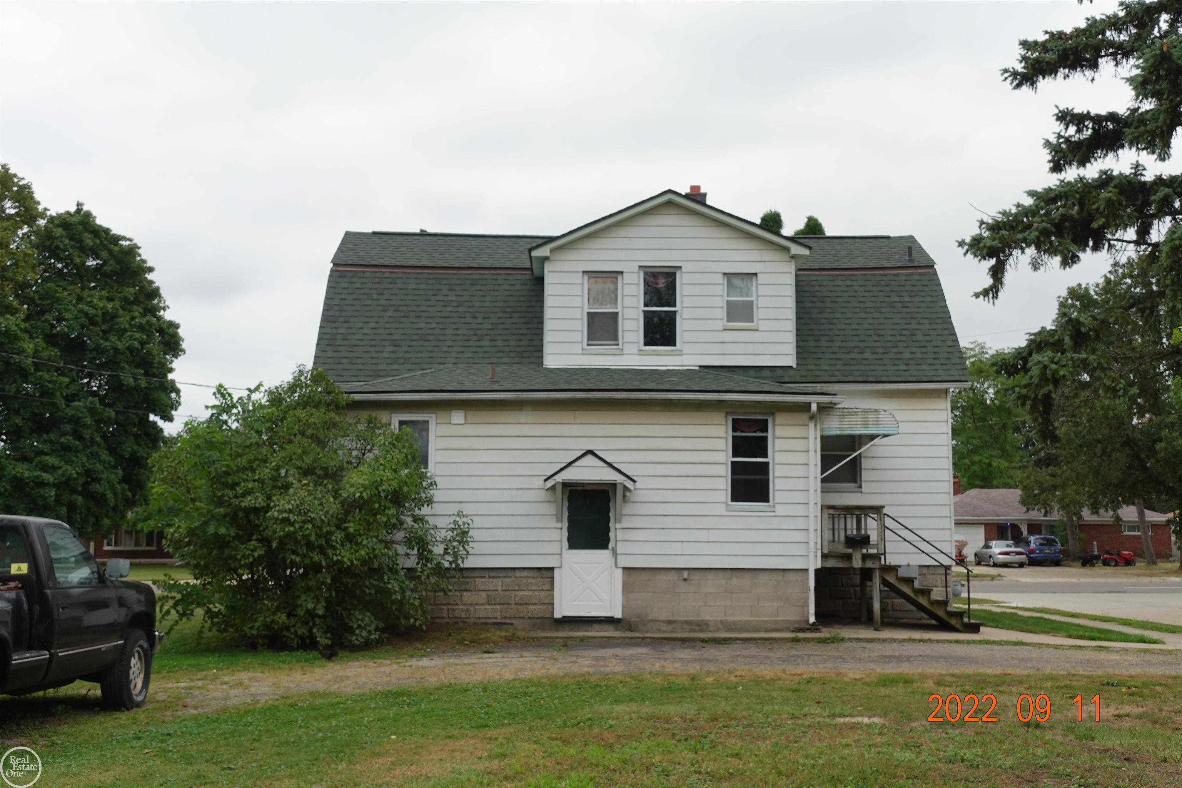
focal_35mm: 41
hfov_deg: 47.4
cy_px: 394
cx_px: 591
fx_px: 1346
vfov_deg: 32.6
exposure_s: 1/200
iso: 125
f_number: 5.6
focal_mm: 15.46
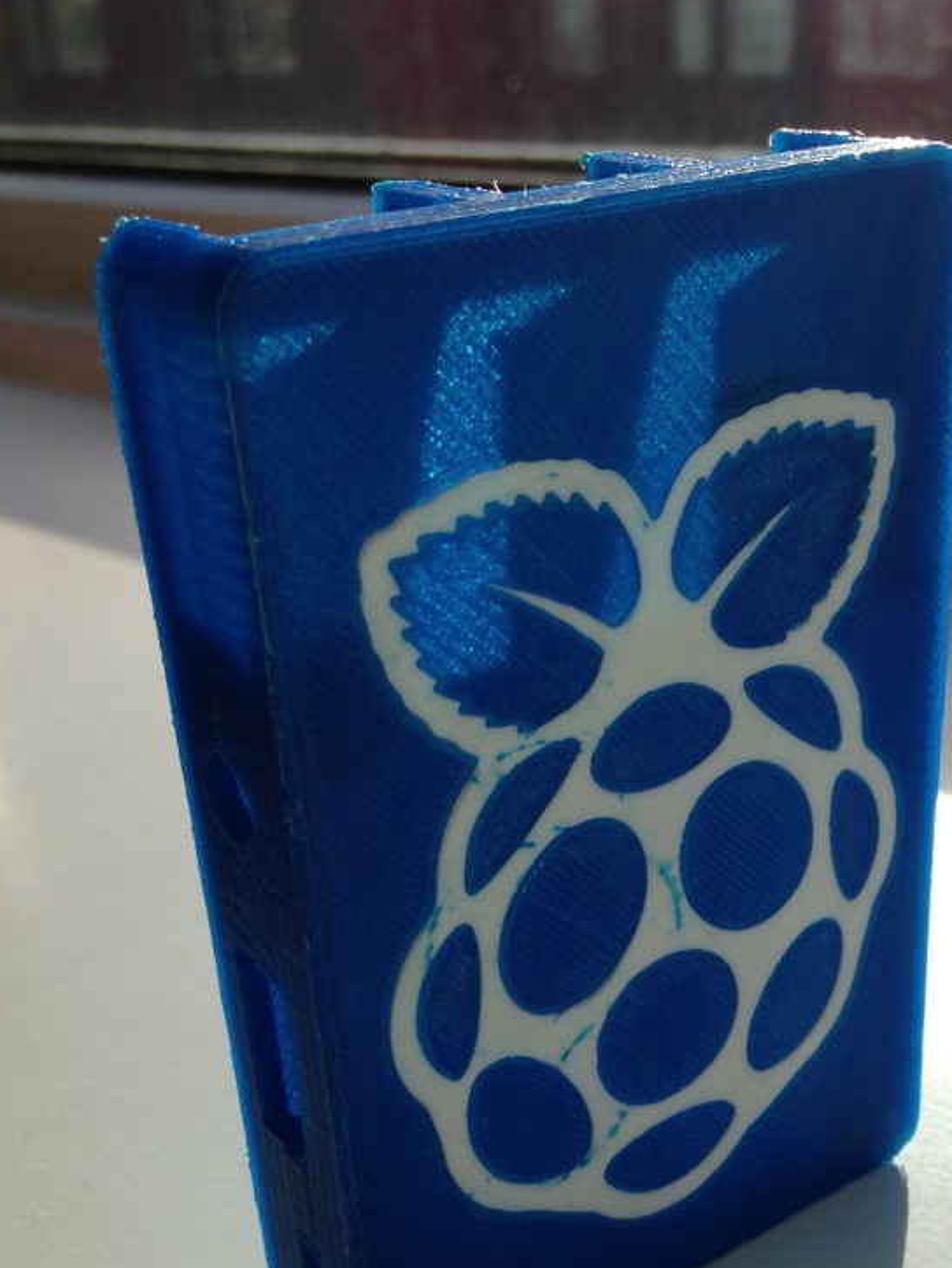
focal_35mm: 47
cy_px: 884
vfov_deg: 39.7
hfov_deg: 30.8
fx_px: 1722
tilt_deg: -27.9
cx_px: 578
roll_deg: +2.1
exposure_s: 1/1130
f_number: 2.4
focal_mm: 4.12
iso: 50
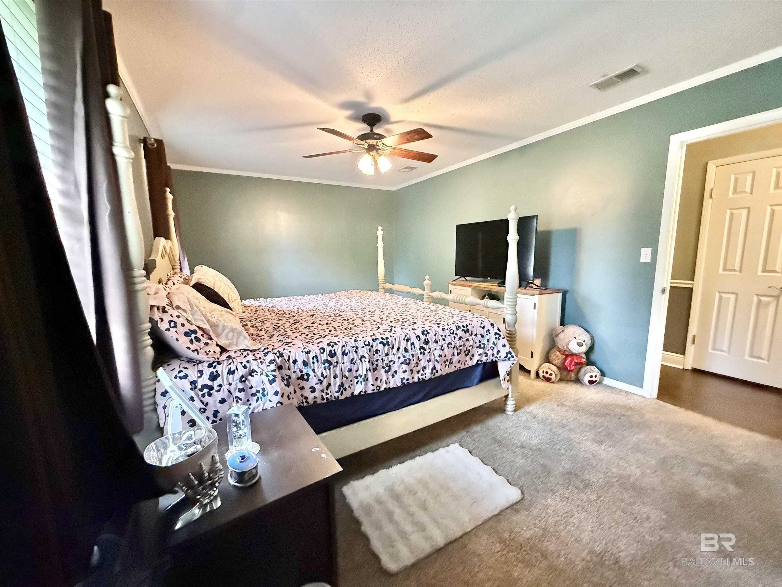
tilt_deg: -7.9
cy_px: 294
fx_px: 316
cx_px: 391
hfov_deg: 102.1
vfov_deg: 85.7
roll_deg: +0.3
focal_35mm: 14
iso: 1250
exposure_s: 1/60
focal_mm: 2.22
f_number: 2.2
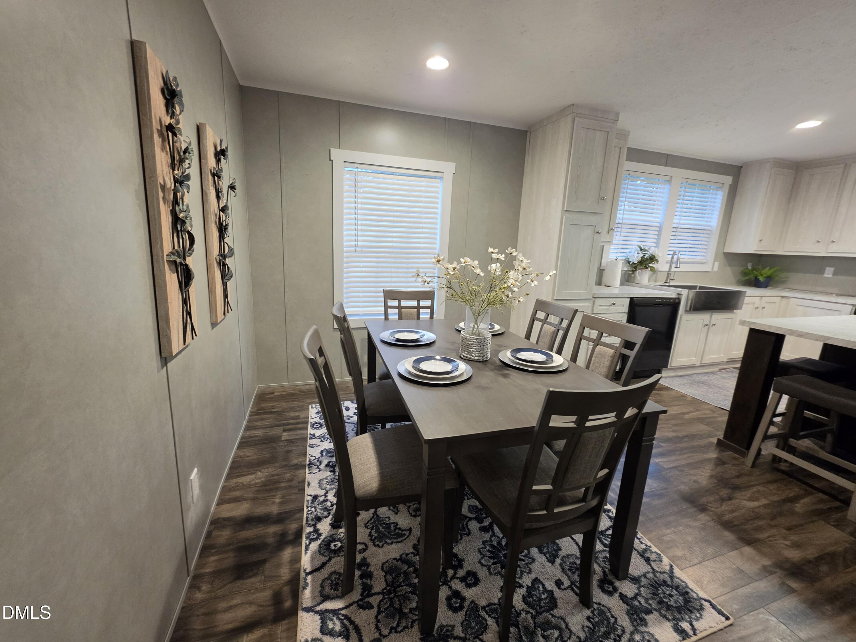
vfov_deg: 89.9
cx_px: 428
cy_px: 321
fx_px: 321
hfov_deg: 106.2
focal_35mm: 13
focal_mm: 2.2
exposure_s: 1/60
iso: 200
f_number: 1.9
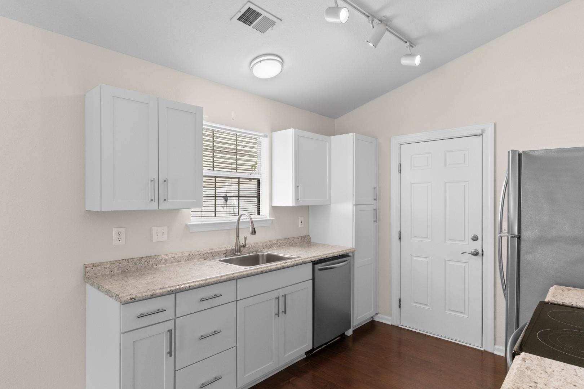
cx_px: 292
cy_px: 194
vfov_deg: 64.6
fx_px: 308
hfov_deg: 86.9
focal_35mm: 19
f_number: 4.8
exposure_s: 1/13
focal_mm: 13
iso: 100
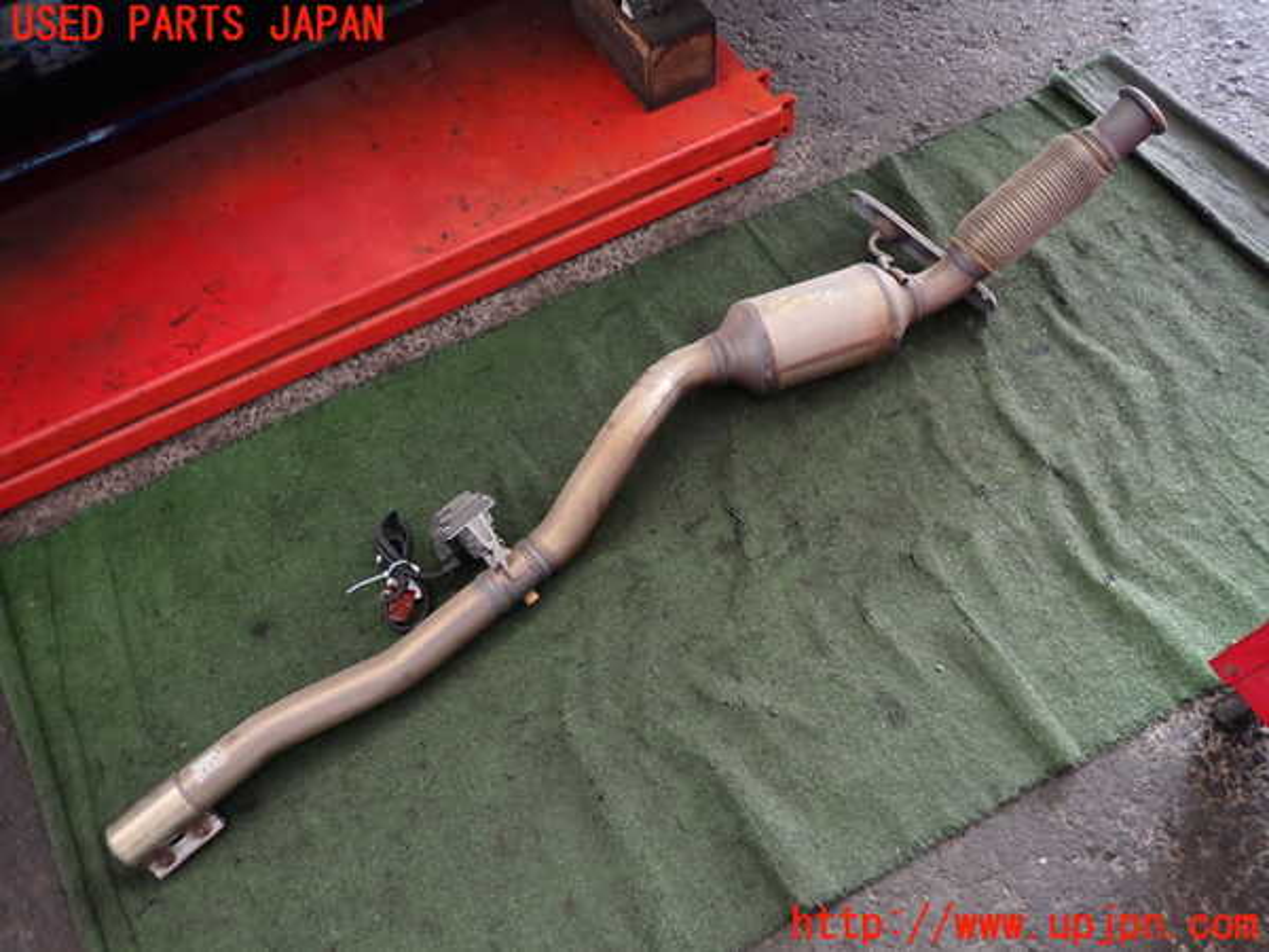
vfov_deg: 54.9
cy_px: 476
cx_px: 634
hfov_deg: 69.4
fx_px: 916
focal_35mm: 25
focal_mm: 4.5
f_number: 2
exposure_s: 1/30
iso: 200
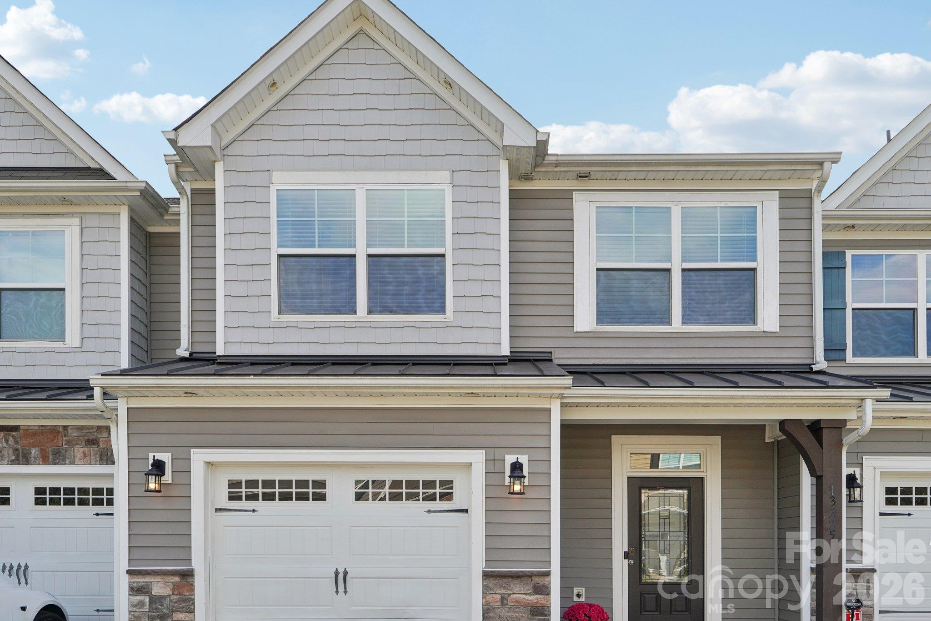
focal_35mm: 30
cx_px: 466
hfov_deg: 61.9
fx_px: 776
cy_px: 310
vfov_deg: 43.6
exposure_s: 1/90
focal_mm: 20
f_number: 8
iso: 100
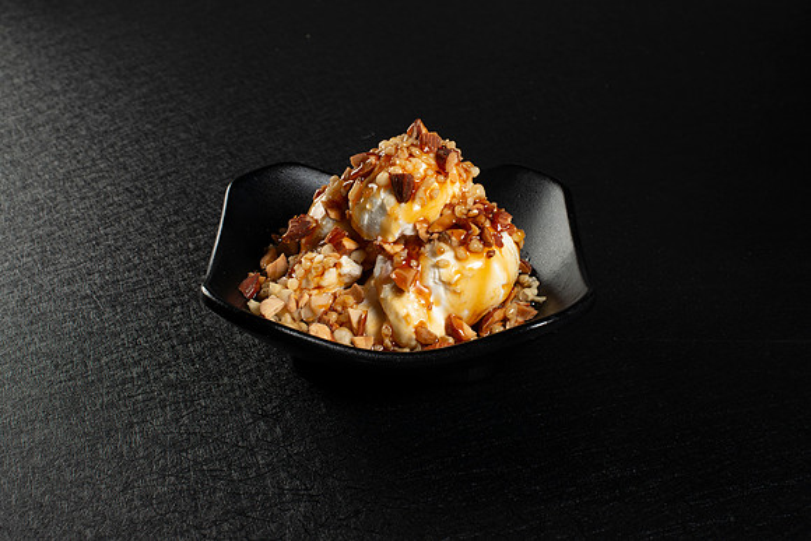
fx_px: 1273
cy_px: 265
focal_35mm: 57
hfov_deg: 35.3
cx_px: 406
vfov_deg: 24.0
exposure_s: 1/125
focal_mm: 50
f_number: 13
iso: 200
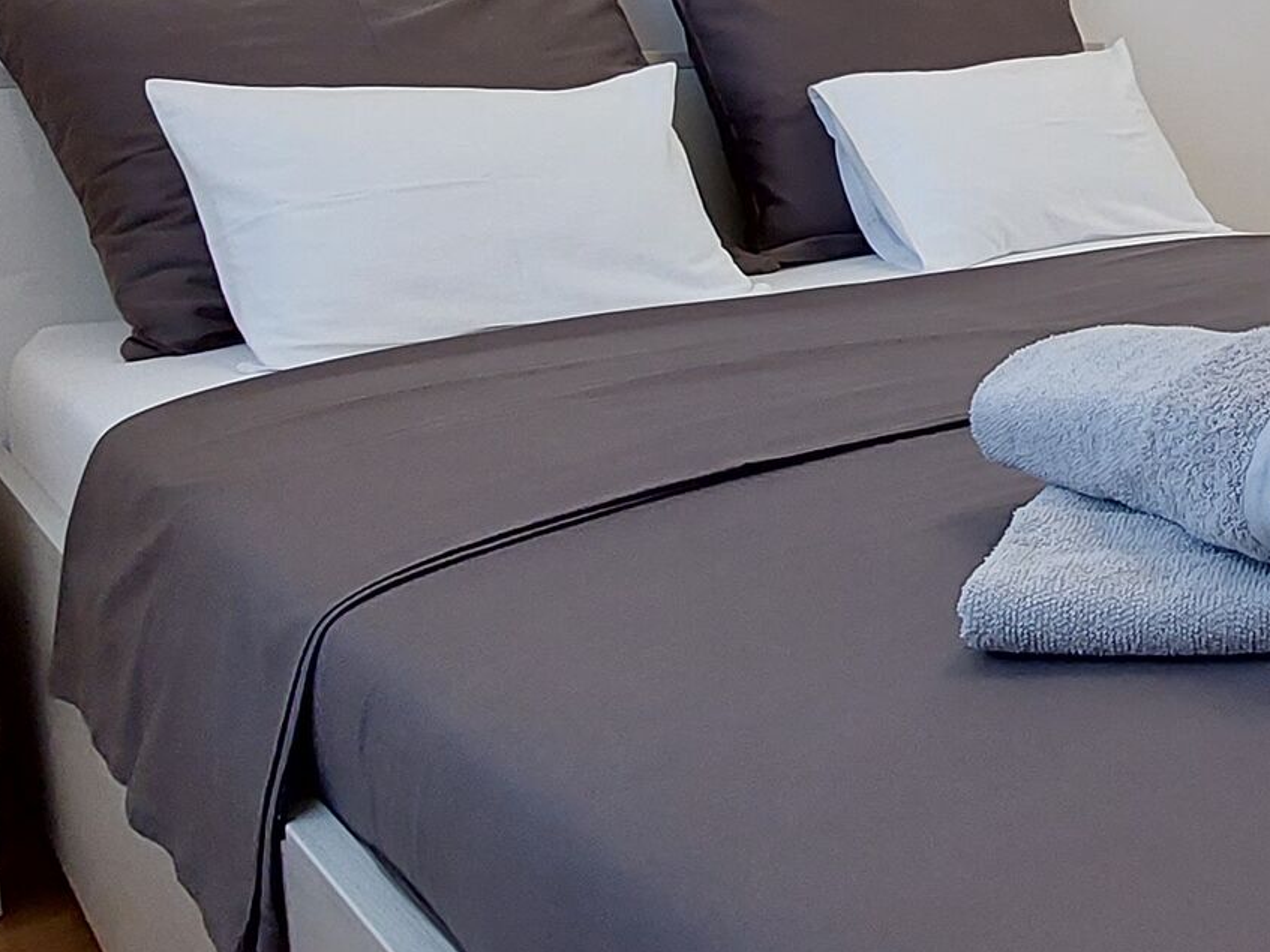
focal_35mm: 43
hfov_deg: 39.1
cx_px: 1249
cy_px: 180
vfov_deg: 32.6
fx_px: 1577
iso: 100
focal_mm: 1.74
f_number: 2.2
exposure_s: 1/50
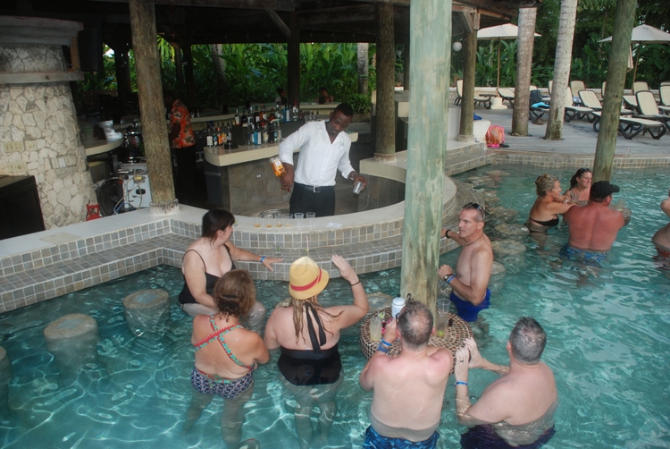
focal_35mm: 27
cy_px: 224
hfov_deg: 67.3
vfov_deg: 48.0
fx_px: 503
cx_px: 335
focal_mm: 18
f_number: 3.5
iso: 200
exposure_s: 1/60
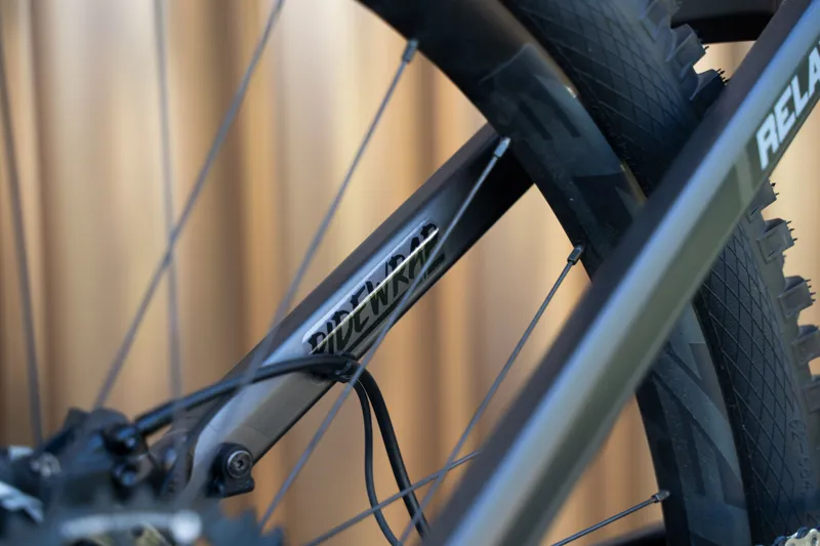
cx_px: 410
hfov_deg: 27.0
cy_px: 273
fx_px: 1708
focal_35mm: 75
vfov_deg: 18.2
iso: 1000
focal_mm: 75
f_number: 4
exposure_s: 1/800
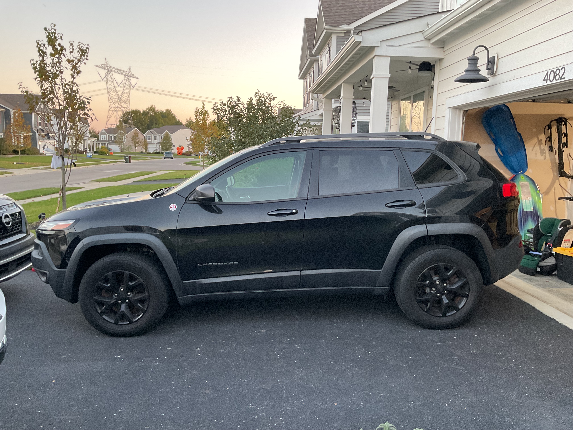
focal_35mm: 29
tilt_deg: -6.8
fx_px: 480
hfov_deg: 61.7
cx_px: 286
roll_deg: -1.7
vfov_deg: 48.2
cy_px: 215
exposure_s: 1/60
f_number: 1.8
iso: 80
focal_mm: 3
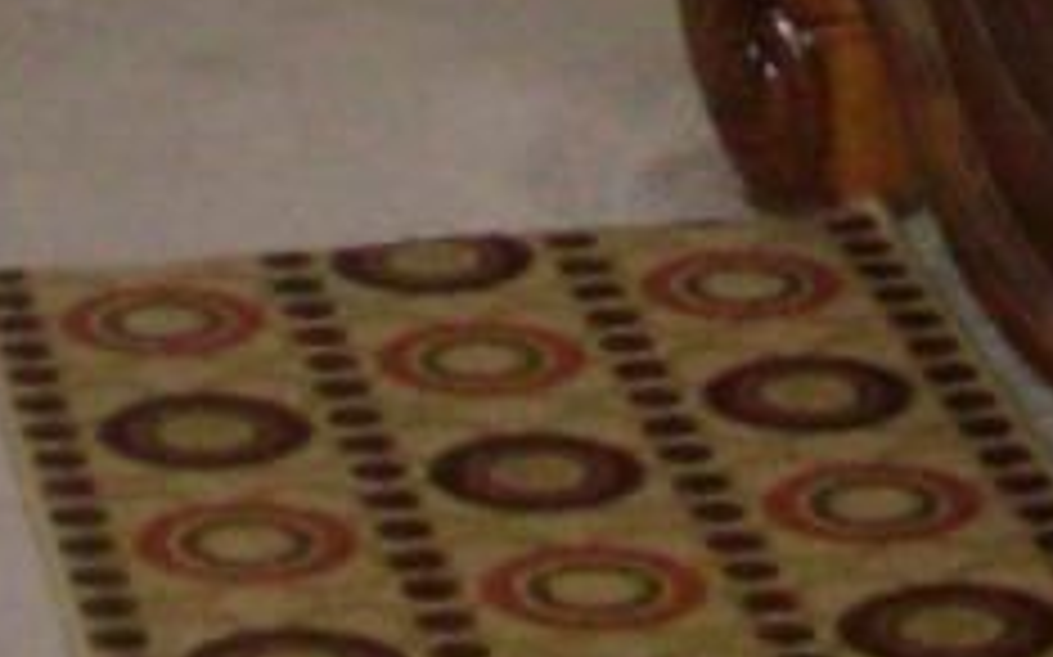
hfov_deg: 8.5
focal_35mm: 248
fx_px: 7114
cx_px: 526
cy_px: -1143
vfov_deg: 5.1
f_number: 2.9
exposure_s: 1/76.1
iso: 119
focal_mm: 6.3
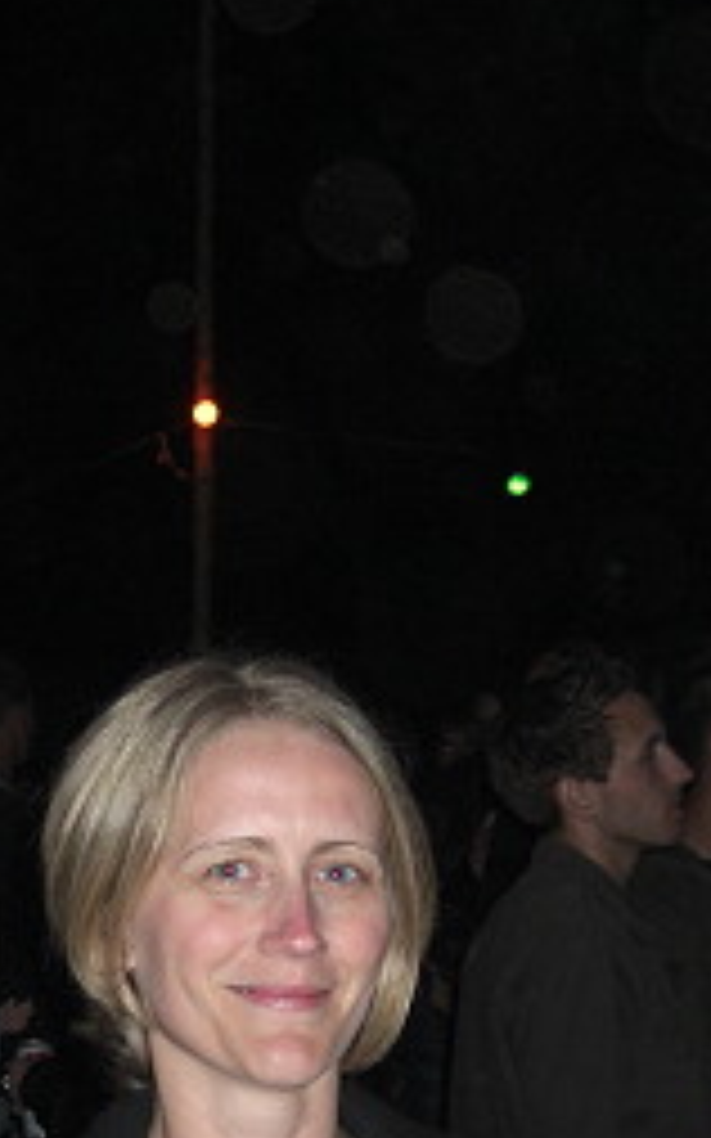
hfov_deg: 13.6
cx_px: 158
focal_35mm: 96
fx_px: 2978
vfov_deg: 21.4
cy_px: 873
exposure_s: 1/60
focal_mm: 7.9
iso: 200
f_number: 2.8
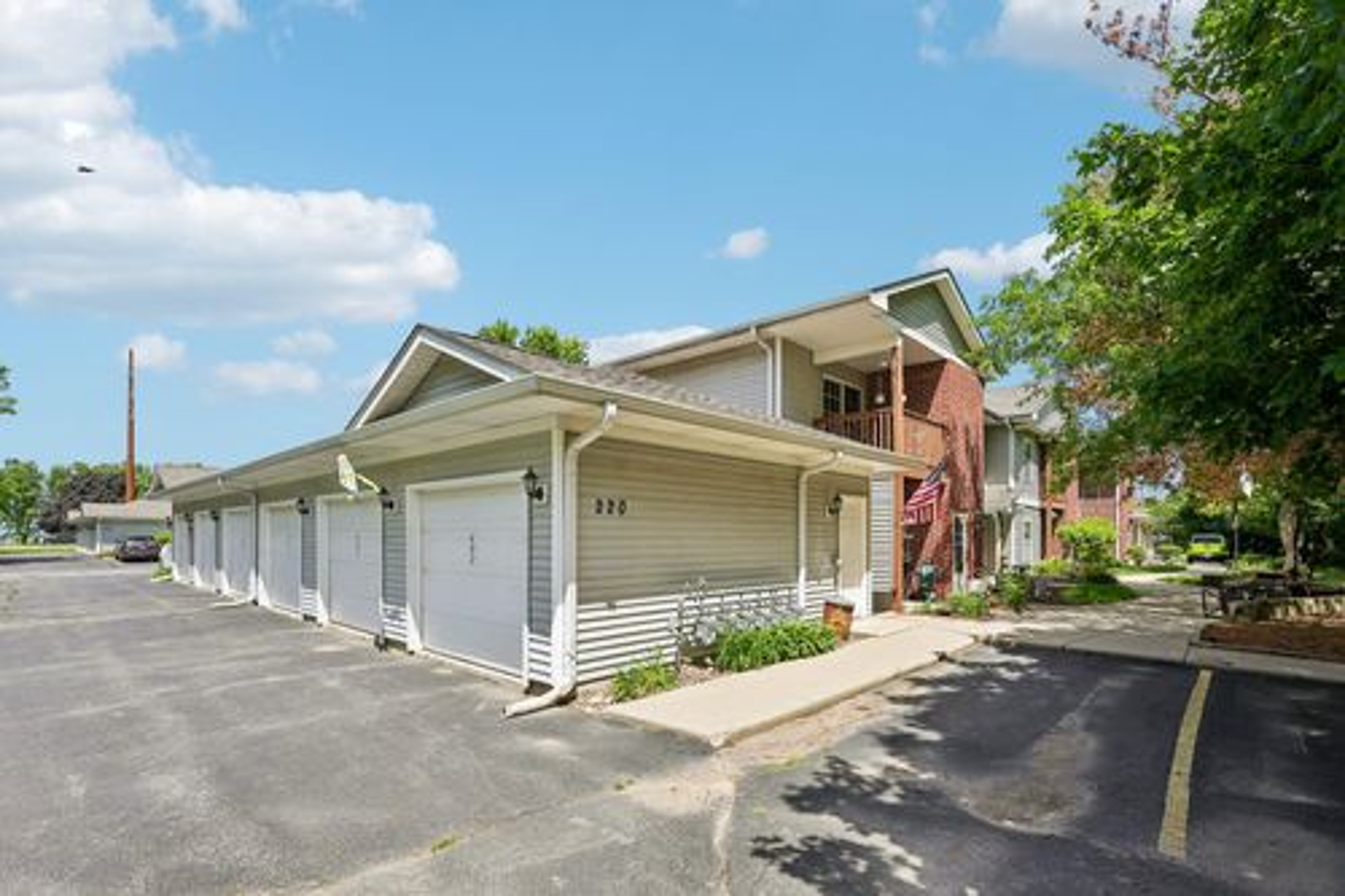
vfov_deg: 73.7
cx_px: 672
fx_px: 598
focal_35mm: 16
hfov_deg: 96.8
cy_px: 448
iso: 100
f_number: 8
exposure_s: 1/250
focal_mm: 16
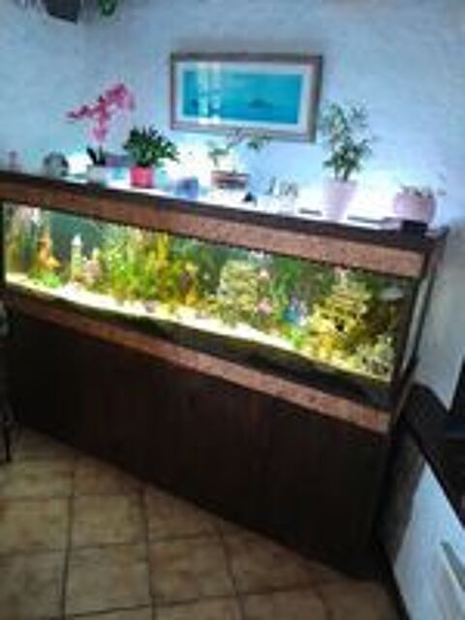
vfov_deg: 67.3
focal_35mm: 26
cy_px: 310
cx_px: 232
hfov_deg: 53.1
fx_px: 466
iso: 800
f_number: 1.8
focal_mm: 3.98
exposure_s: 1/20
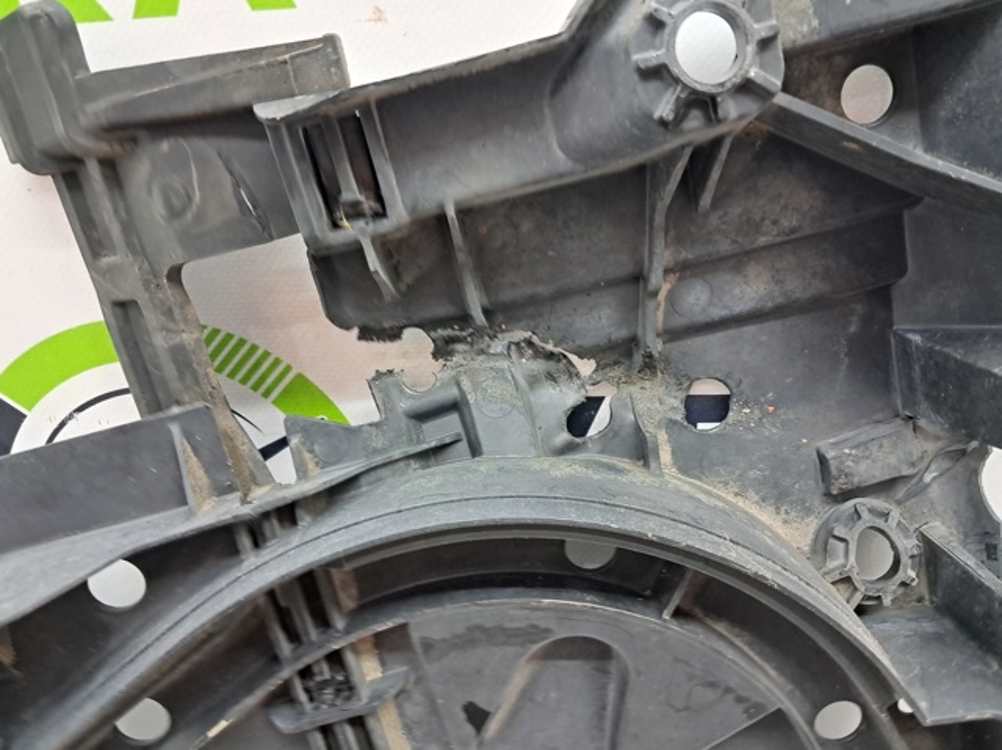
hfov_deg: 65.4
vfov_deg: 51.3
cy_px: 375
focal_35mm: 27
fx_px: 781
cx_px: 501
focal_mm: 4
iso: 320
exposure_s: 1/50
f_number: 1.8
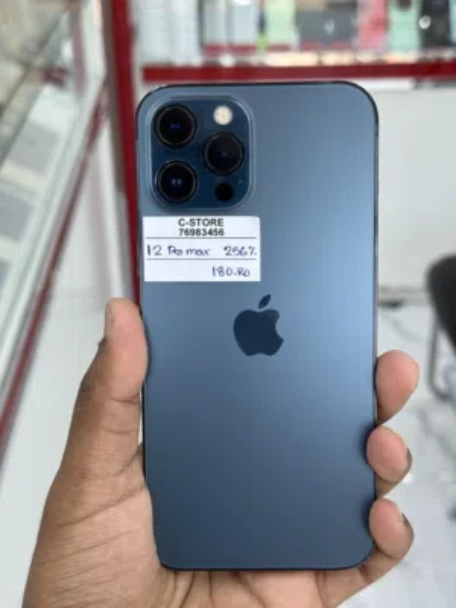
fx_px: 843
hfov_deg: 30.3
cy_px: 304
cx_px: 228
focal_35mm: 48
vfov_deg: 39.7
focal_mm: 6.76
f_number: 1.78
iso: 64
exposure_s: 1/377
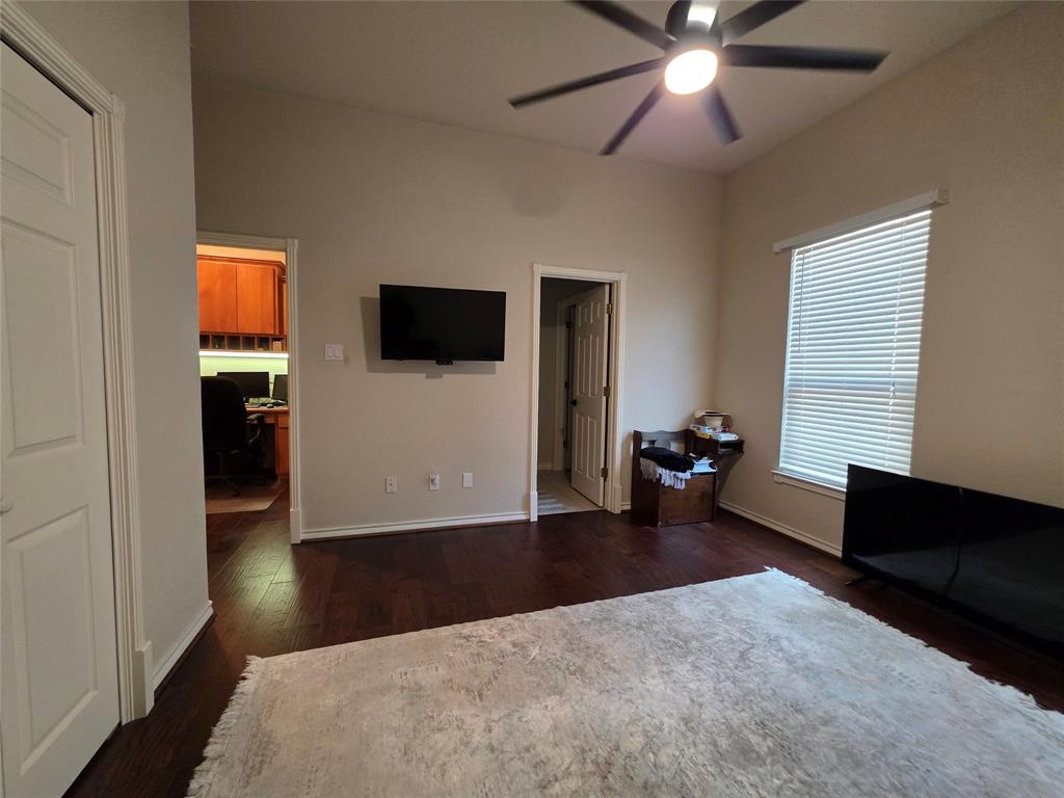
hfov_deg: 106.2
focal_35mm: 13
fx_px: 400
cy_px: 399
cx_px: 532
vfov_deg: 89.9
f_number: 1.9
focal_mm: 2.2
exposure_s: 1/60
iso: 400
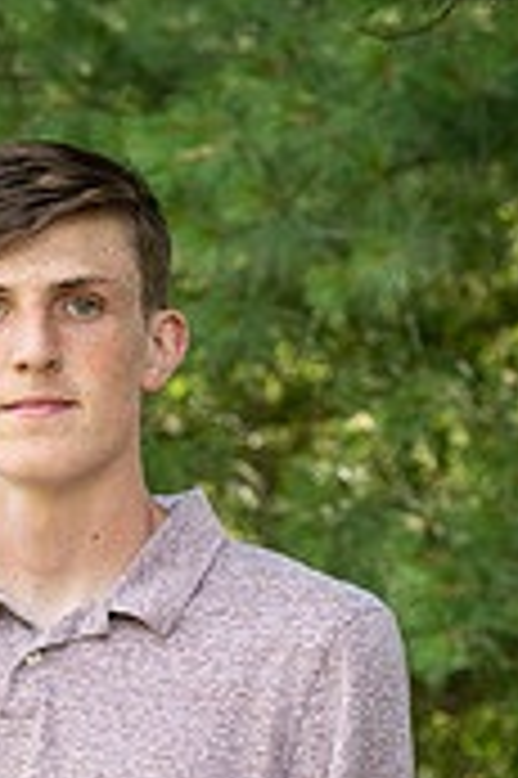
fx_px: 5514
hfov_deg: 5.4
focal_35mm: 255
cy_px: 778
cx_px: -23
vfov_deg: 8.0
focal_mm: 98
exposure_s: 1/200
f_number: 6.3
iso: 500
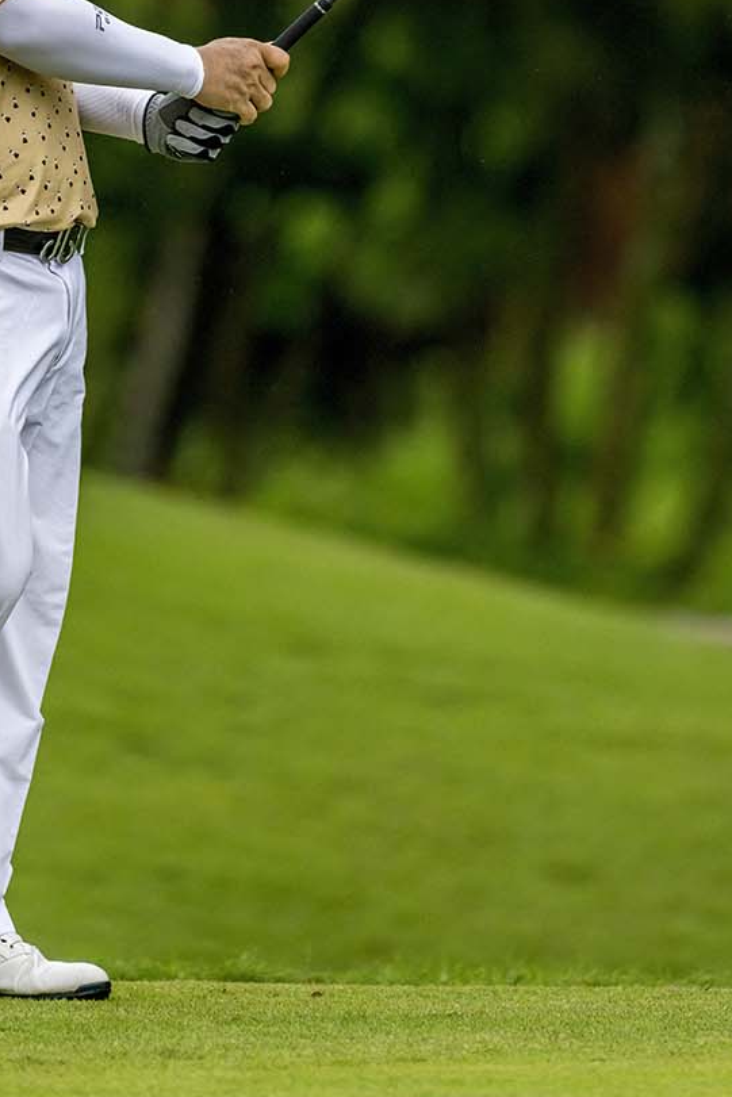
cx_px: 290
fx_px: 21644
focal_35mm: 710
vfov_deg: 2.9
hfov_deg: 1.9
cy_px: 156
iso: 2200
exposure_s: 1/6400
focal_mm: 400
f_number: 2.8
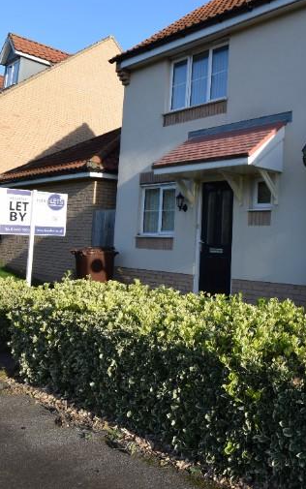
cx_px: 309
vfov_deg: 60.8
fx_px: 413
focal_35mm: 31
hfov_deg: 36.4
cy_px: 202
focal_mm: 10
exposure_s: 1/250
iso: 200
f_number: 8
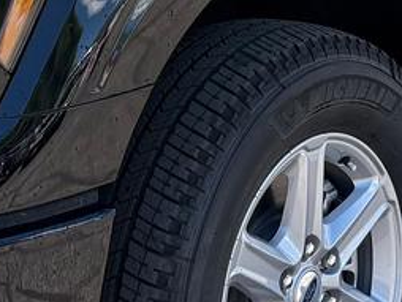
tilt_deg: -7.1
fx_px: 1523
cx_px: 179
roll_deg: +4.4
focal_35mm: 131
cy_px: -153
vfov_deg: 10.9
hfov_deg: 15.0
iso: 64
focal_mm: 5.96
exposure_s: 1/1263
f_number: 1.6
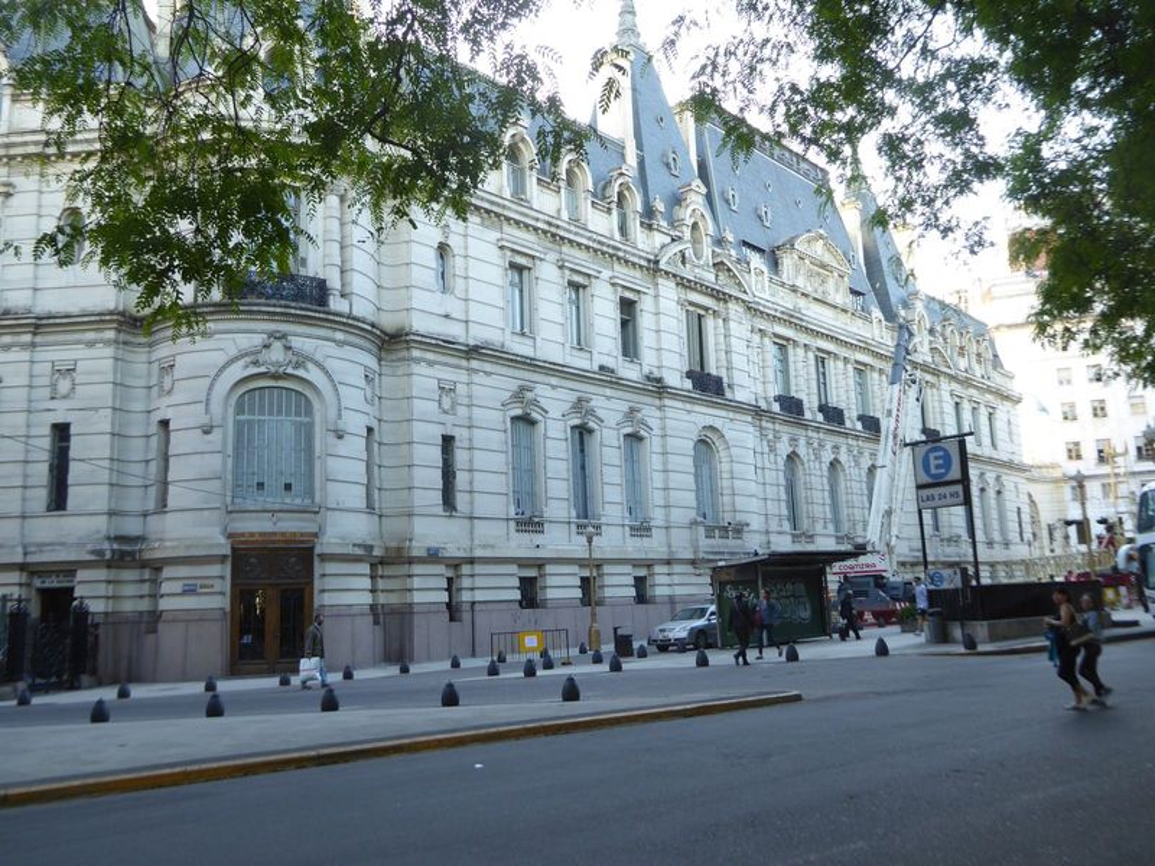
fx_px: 1068
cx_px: 578
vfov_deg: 44.2
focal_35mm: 32
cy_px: 433
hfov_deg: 56.8
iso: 100
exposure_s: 1/60
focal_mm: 5.4
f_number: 3.5
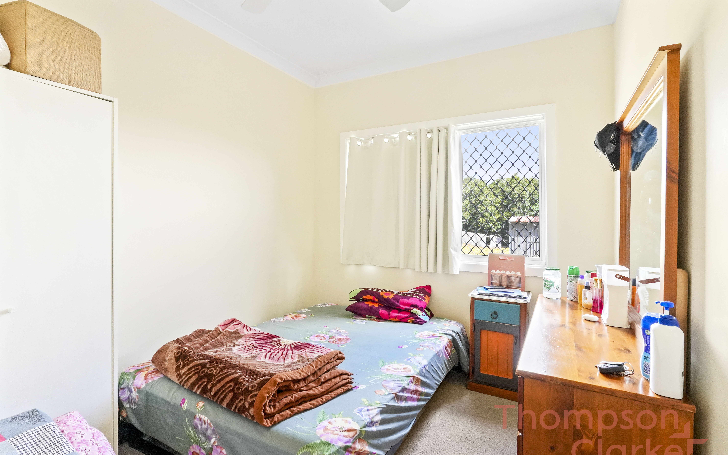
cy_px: 241
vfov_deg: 66.3
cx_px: 356
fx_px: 348
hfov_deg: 92.6
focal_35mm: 18
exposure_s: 1/20
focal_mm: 11
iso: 6400
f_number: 9
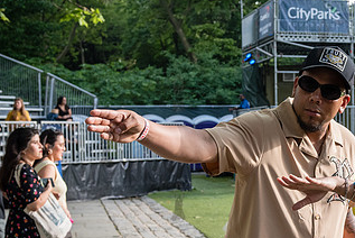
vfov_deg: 16.4
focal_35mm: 83
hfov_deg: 23.6
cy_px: 168
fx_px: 819
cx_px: 337
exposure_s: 1/800
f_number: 4.5
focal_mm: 34
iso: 1000
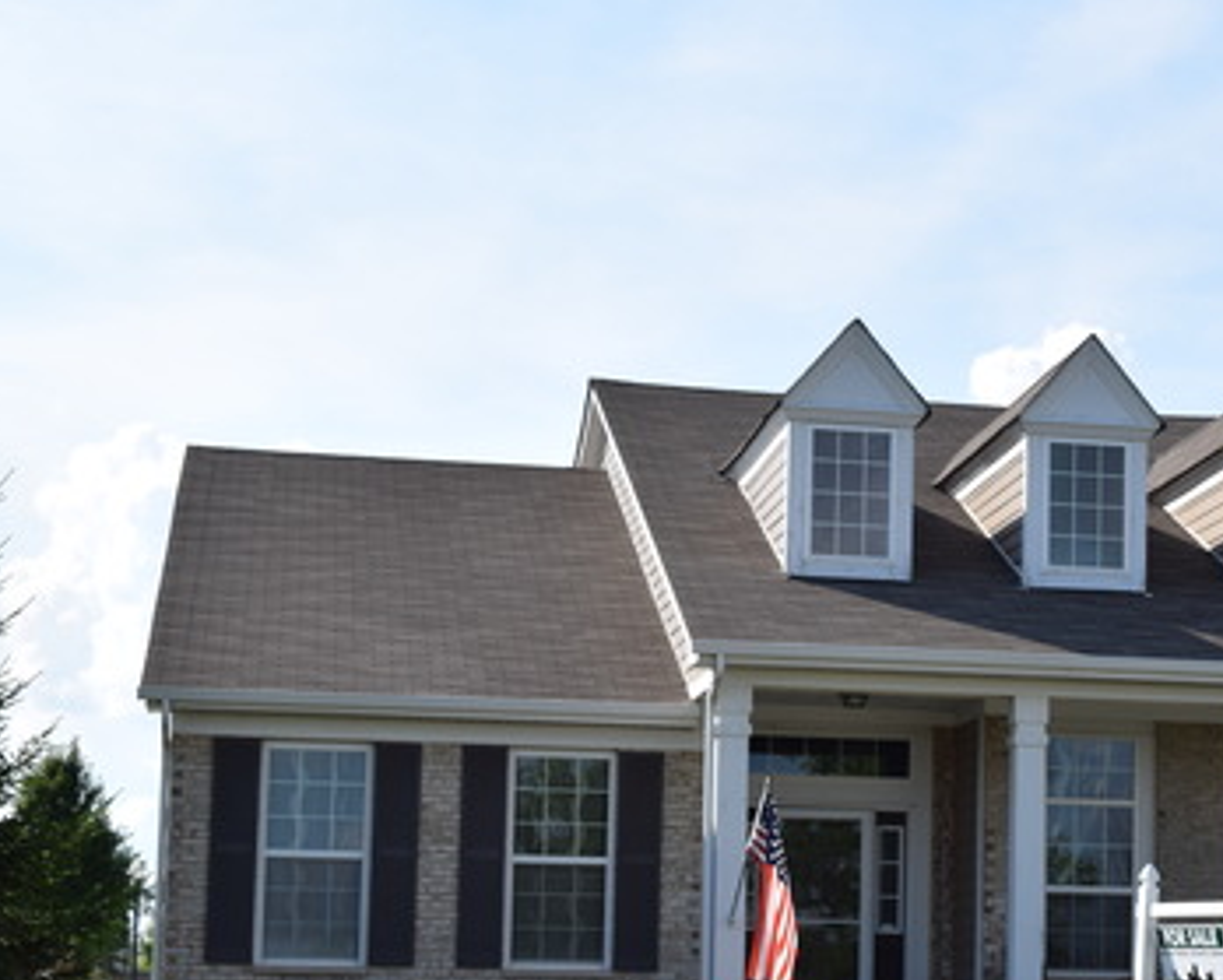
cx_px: 1096
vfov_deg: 17.4
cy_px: 687
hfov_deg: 21.3
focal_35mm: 88
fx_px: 3188
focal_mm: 34
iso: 100
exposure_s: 1/200
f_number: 11
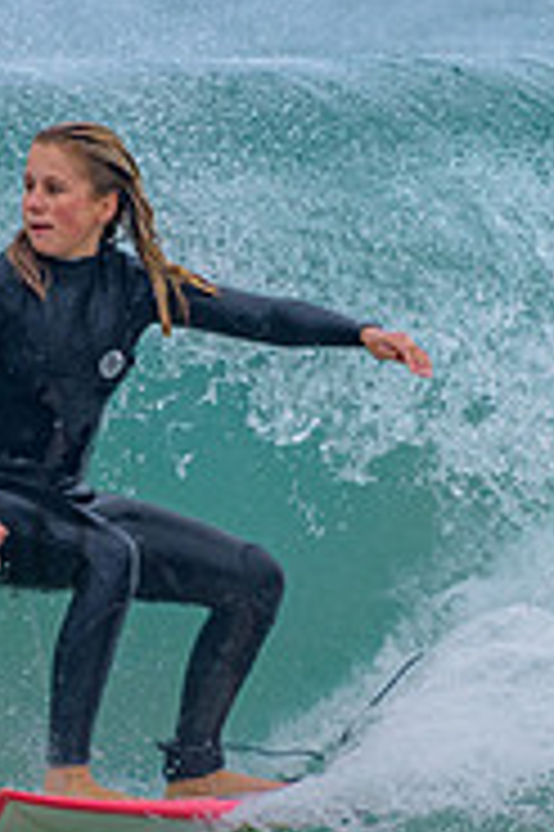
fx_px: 44538
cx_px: -272
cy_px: 379
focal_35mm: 1926
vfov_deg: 1.1
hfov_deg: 0.7
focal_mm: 500
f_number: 5.6
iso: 560
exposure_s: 1/2000
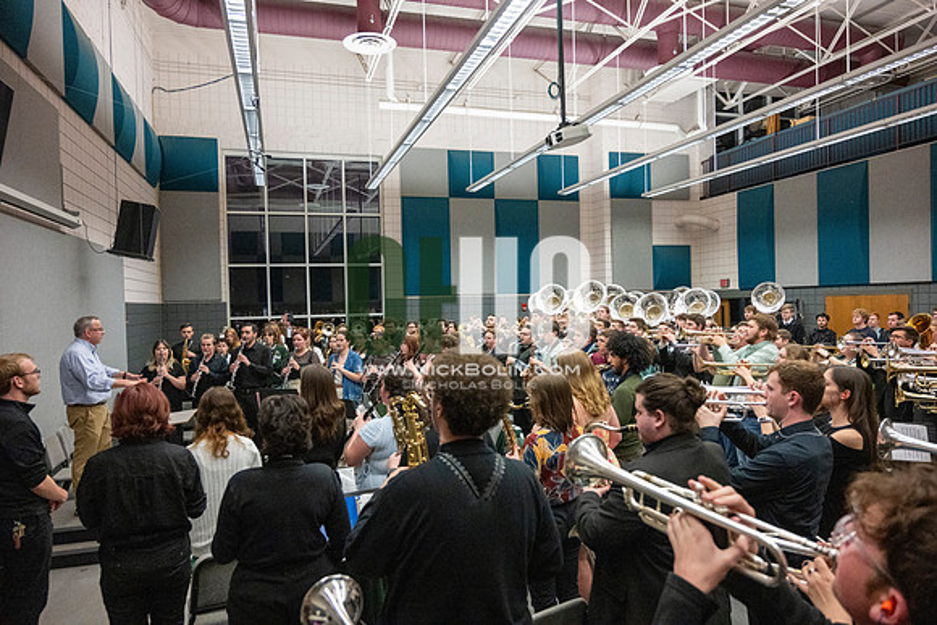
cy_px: 312
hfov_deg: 73.7
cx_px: 468
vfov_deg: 53.2
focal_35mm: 24
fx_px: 625
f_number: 4
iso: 10000
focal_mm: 24
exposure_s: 1/500
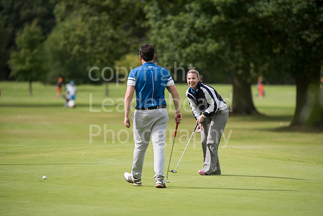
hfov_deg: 6.9
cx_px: 162
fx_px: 2692
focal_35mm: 300
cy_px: 108
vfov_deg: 4.6
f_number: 5.6
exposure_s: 1/2000
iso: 320
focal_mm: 300
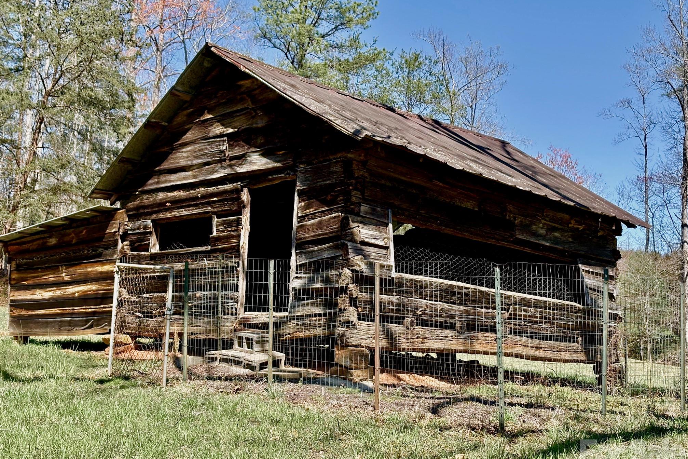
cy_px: 244
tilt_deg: +6.5
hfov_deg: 36.2
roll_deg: -1.8
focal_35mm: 55
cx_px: 339
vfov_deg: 24.6
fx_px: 1051
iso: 50
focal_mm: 5.96
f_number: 1.6
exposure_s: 1/1553
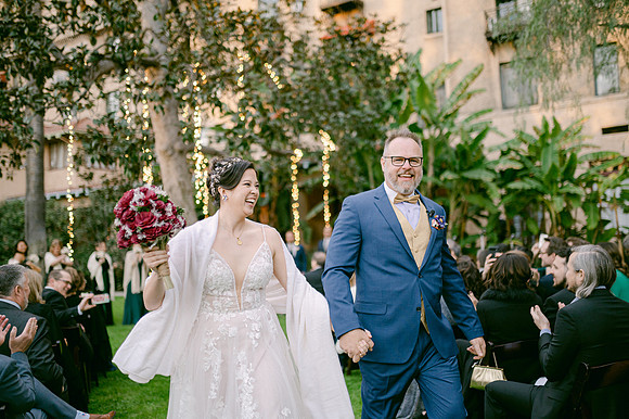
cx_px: 314
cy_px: 210
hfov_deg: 53.5
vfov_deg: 37.1
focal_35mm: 36
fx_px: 624
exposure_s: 1/2000
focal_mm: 35
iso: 1000
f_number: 1.4
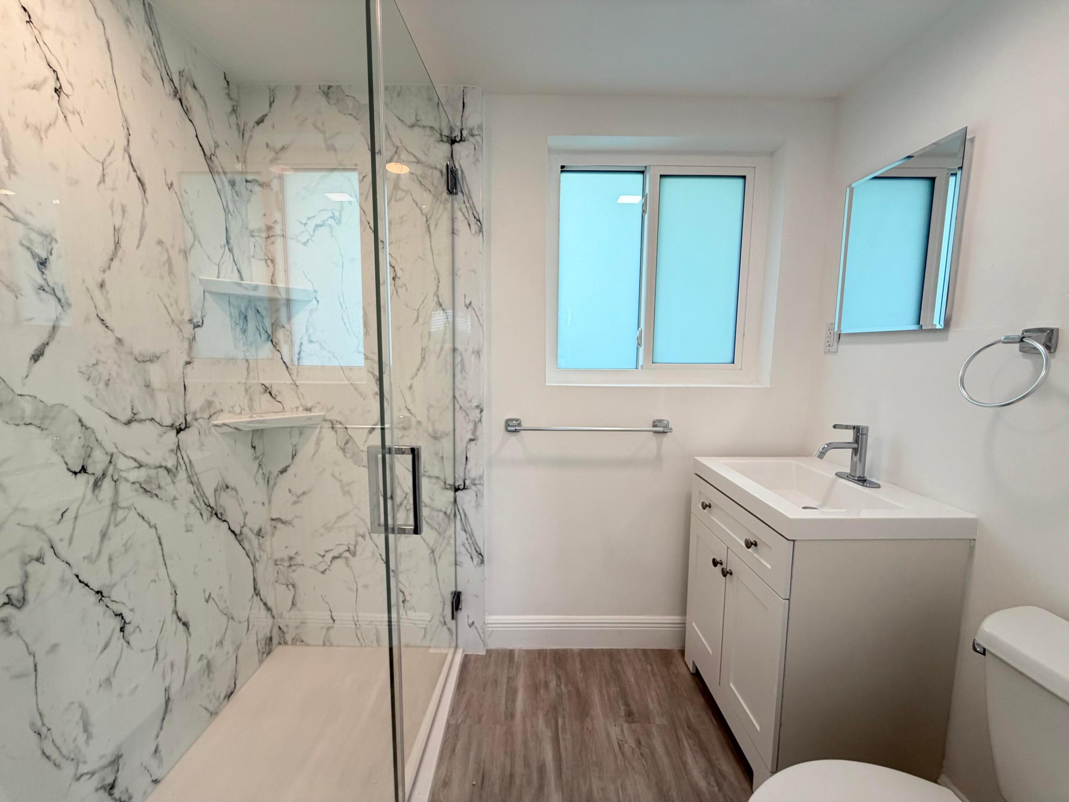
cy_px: 401
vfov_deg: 85.7
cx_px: 534
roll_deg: -0.6
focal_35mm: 14
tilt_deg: -6.3
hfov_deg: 102.1
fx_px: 432
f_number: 2.2
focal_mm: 2.22
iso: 125
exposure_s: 1/120
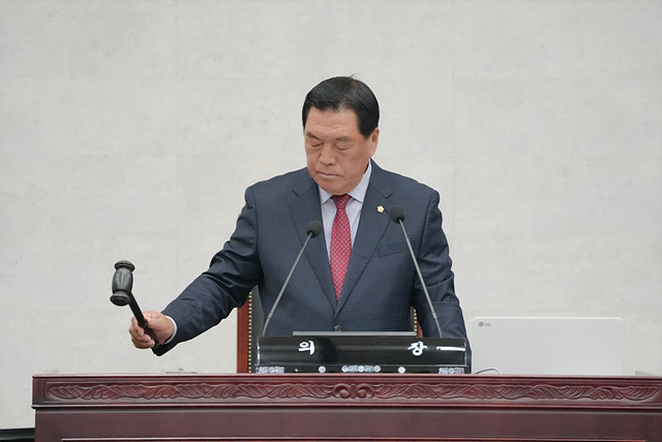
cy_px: 221
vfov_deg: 4.4
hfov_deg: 6.6
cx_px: 331
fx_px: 5738
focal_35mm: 312
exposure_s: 1/250
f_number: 5.6
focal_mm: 312
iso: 5000
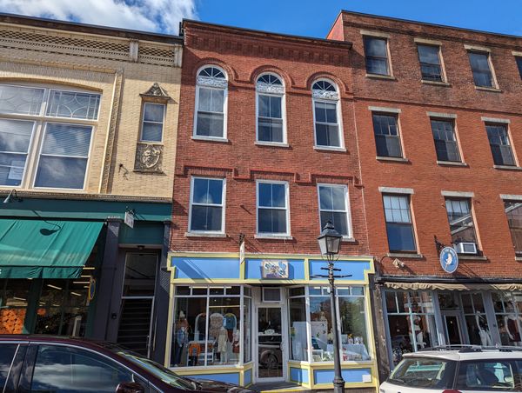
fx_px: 362
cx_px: 261
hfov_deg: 71.5
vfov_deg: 57.0
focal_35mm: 24
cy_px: 196
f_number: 1.85
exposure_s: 1/2410
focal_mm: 6.81
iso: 39
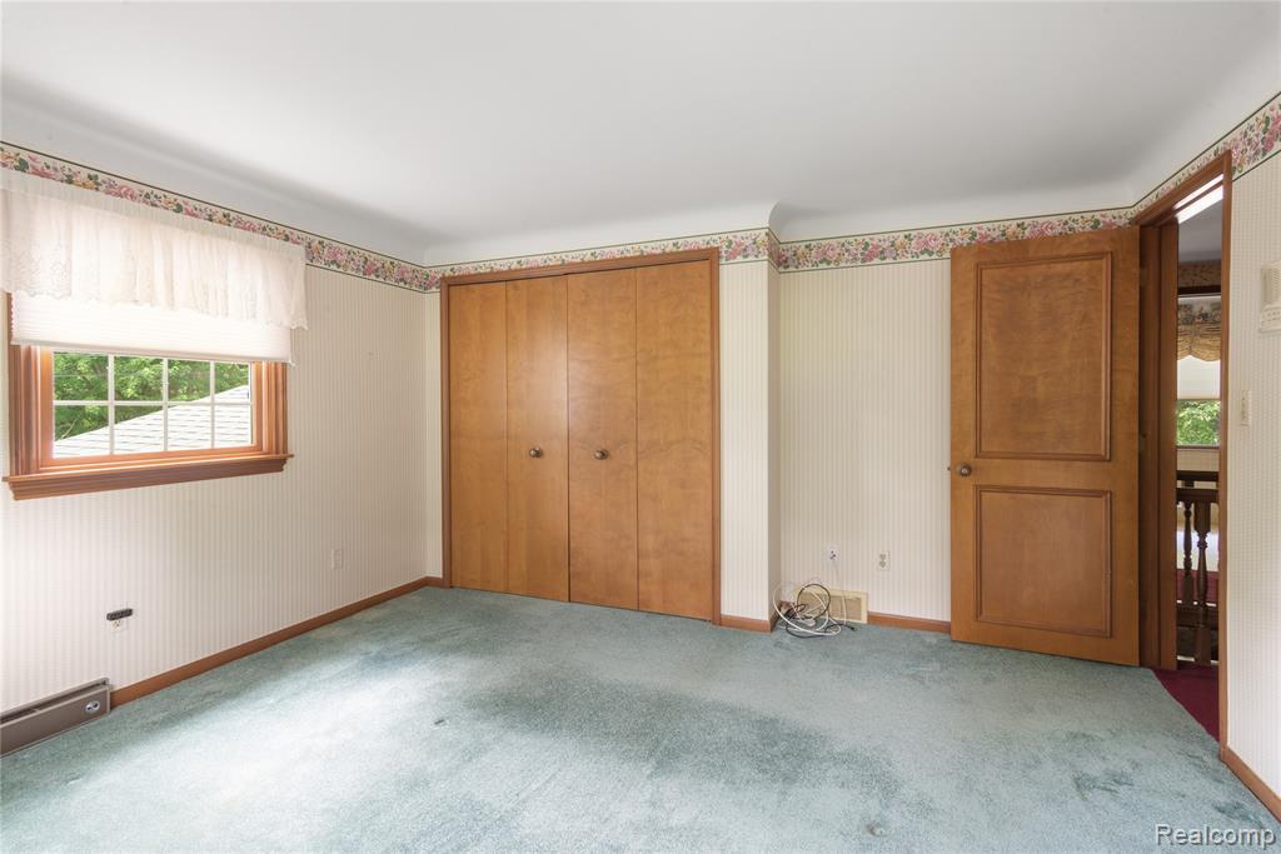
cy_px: 427
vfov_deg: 70.5
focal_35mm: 17
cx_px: 640
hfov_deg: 93.3
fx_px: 605
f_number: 9
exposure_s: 1.6
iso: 320
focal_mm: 17
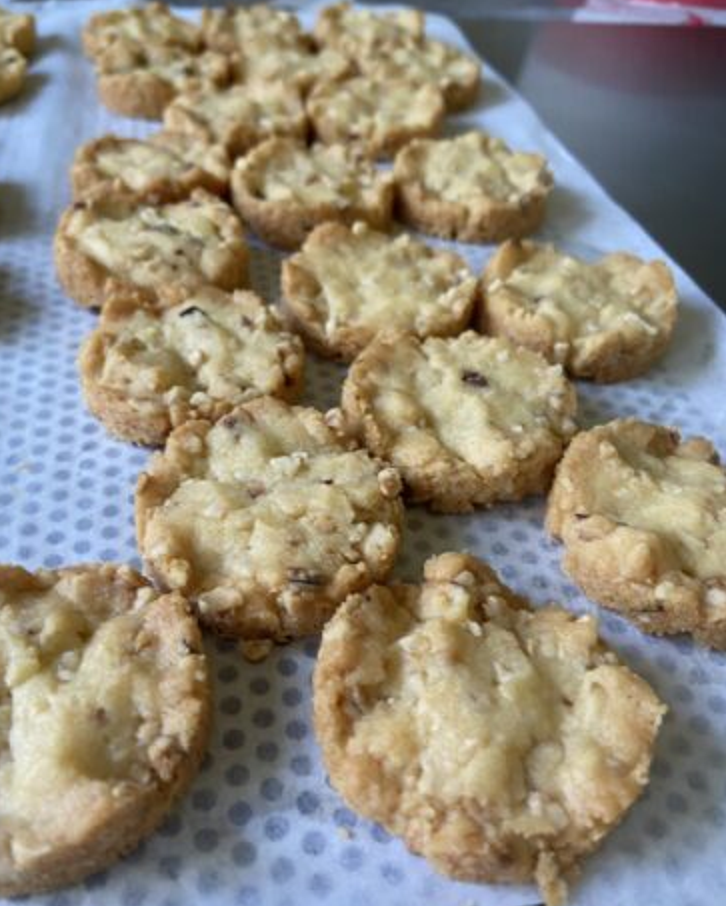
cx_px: 353
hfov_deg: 51.6
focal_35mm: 28
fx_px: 751
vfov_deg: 62.1
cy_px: 478
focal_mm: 4.25
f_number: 1.8
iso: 160
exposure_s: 1/60
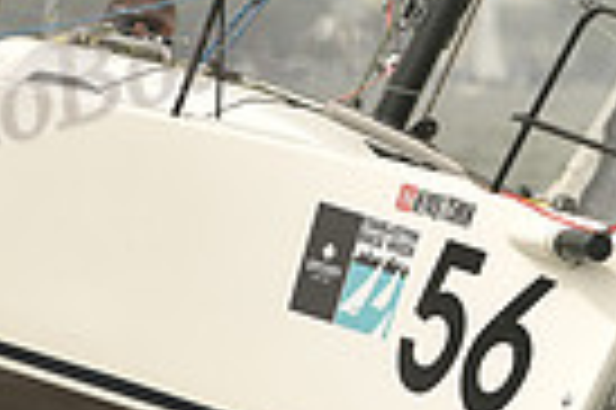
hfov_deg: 1.6
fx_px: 21739
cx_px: 638
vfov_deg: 1.1
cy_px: -210
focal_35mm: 1272
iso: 320
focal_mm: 300
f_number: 9
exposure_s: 1/1000
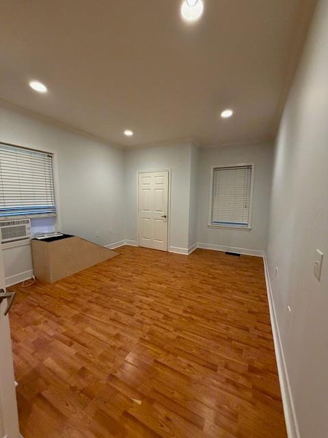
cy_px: 219
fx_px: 177
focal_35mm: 14
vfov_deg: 102.1
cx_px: 164
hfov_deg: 85.7
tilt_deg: -6.5
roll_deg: -1.0
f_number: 2.2
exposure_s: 1/60
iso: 400
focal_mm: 2.22
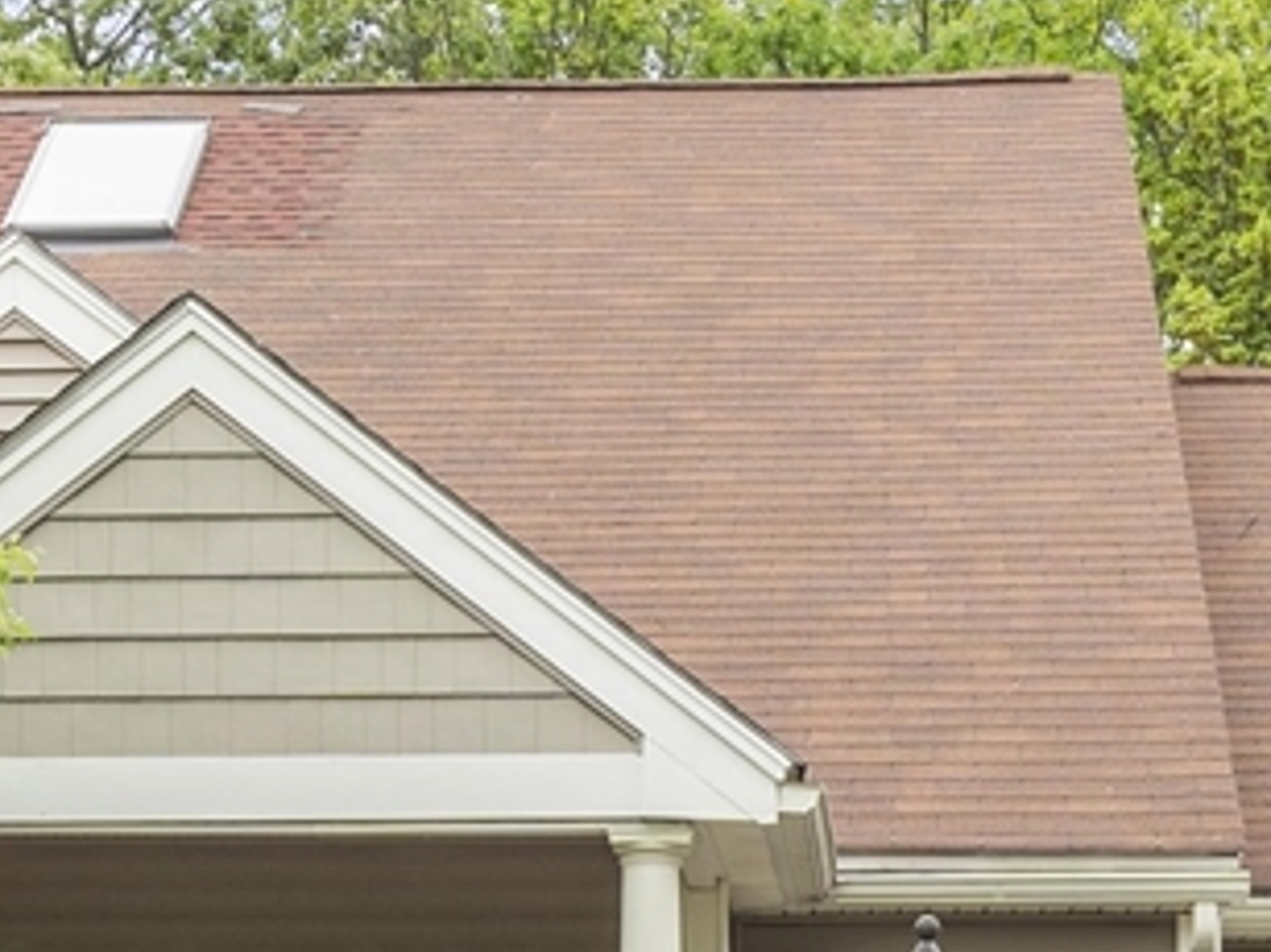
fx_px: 3890
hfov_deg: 18.5
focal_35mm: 106
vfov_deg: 13.8
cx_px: 840
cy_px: 913
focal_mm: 22
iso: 100
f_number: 8
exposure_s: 1/60
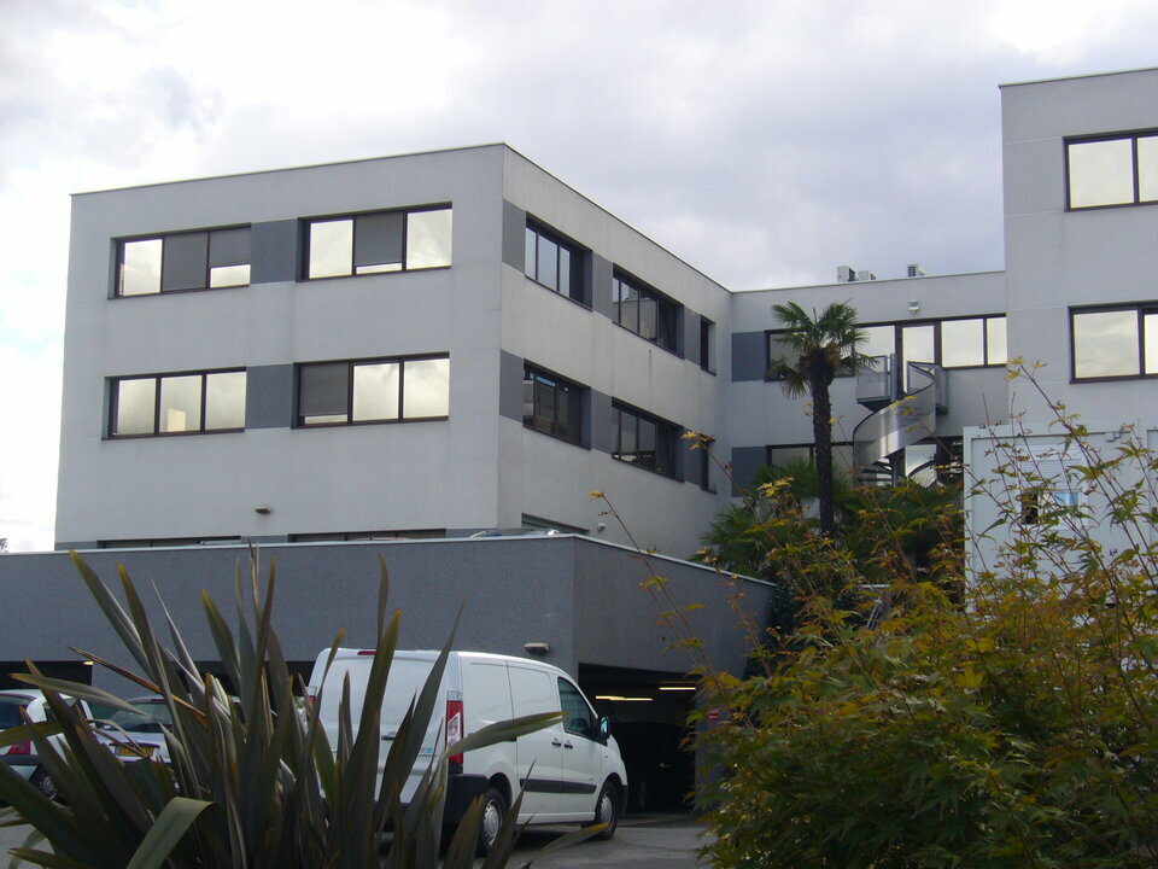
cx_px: 579
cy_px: 434
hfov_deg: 32.2
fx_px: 2007
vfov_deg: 24.4
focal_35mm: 60
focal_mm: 9.9
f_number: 7.3
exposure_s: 1/125
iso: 80
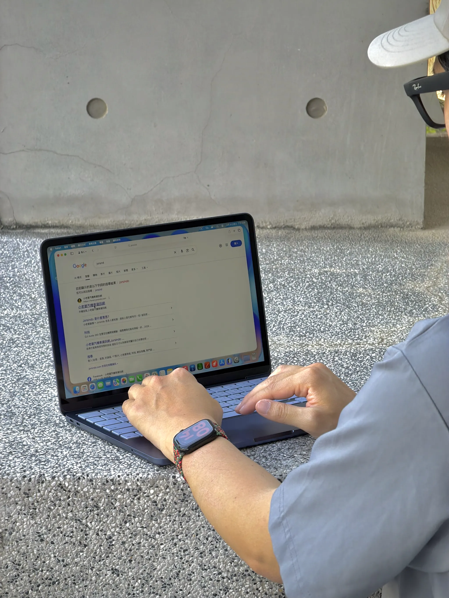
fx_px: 1730
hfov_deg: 14.8
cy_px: 299
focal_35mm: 100
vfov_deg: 19.6
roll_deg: +1.4
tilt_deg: -14.1
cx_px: 224
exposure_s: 1/121
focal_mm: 16.89
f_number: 2.8
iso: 64
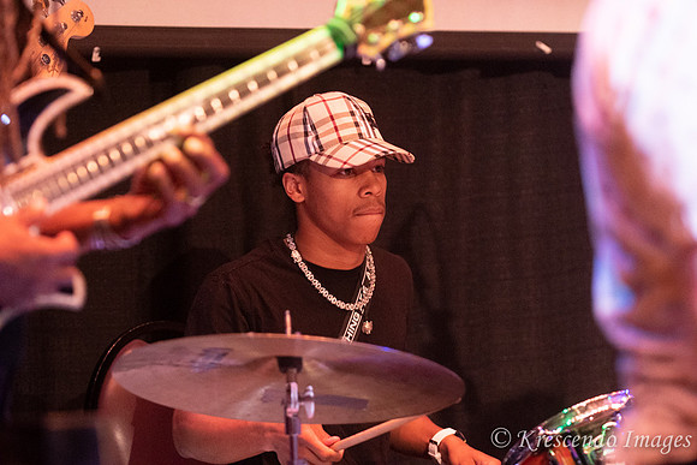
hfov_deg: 11.4
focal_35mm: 180
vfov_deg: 7.6
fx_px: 3486
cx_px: 348
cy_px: 232
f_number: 2.8
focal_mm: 120
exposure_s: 1/200
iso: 3200
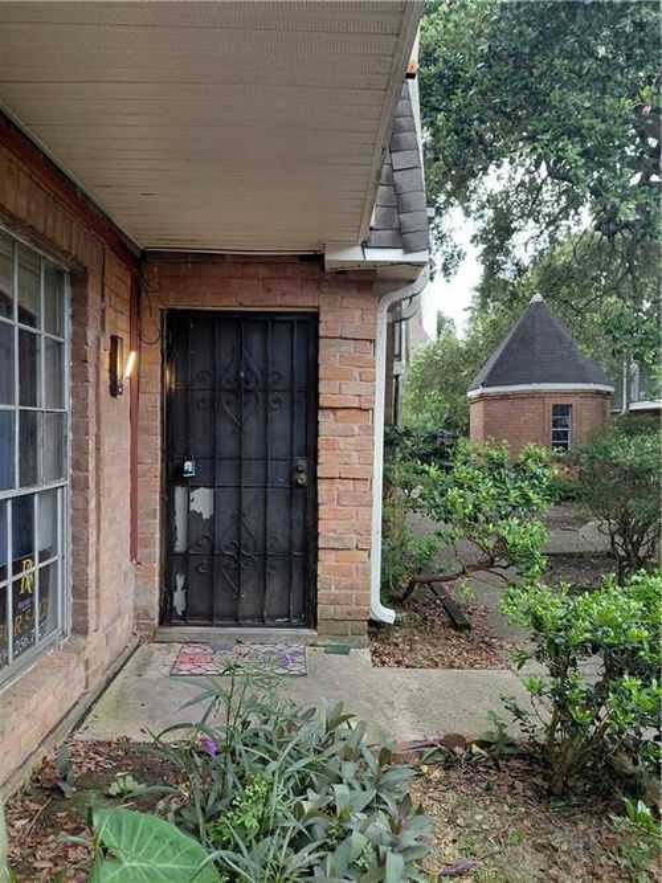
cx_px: 331
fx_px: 638
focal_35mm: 25
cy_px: 442
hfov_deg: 54.9
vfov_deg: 69.4
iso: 64
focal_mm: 4.69
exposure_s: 1/120
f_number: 1.8
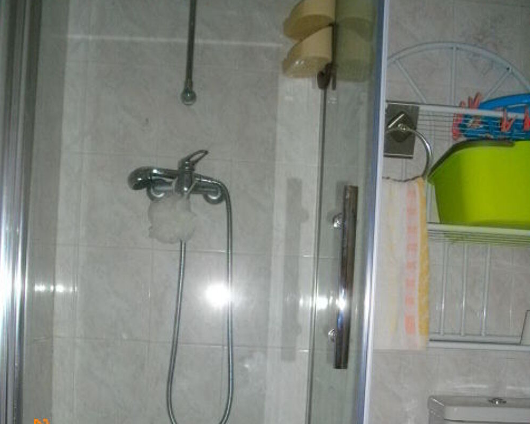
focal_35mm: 42
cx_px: 266
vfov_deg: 34.5
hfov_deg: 43.8
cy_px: 346
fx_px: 659
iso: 200
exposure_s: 1/50
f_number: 2.9
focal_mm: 5.7
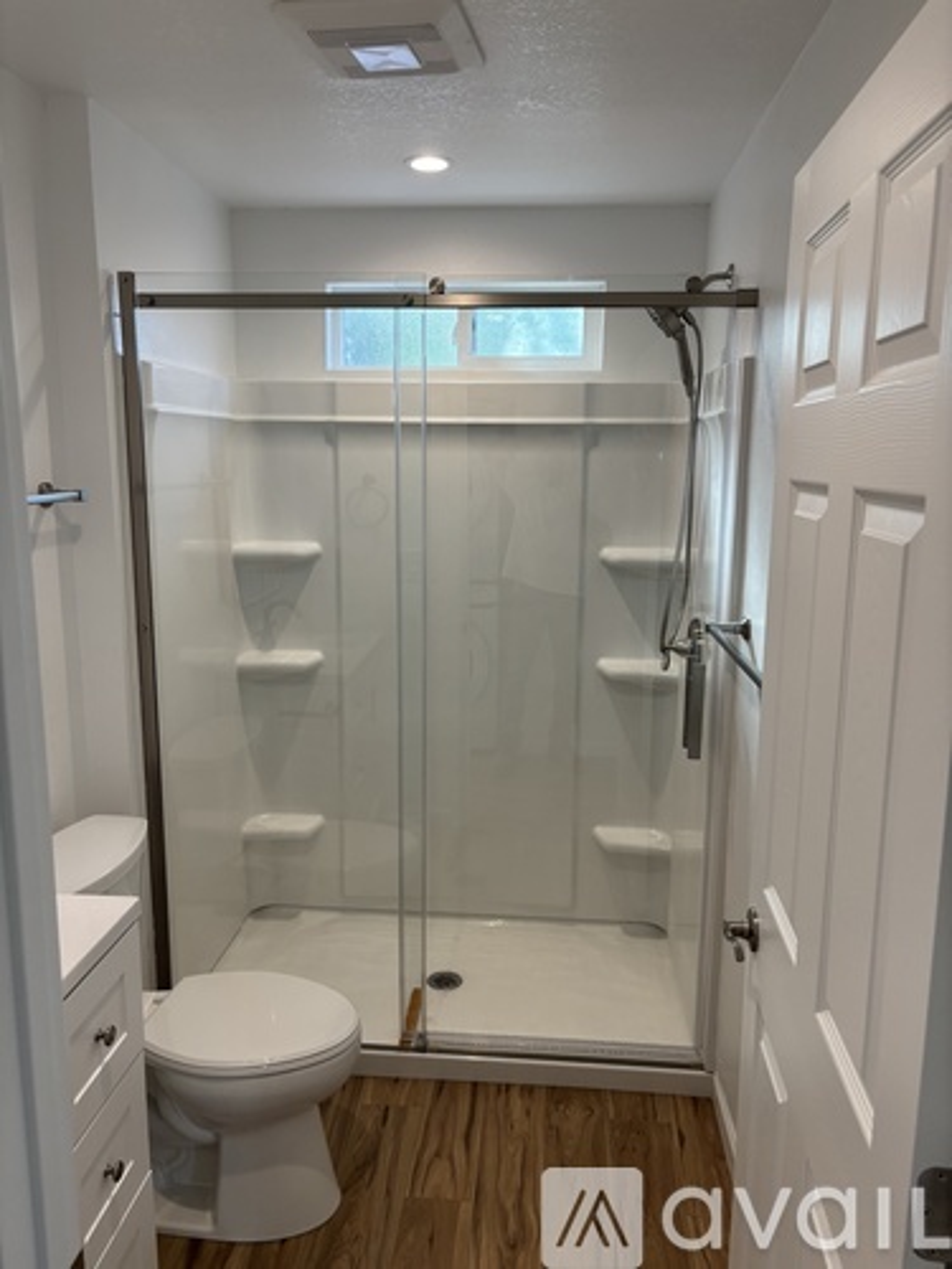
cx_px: 476
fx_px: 953
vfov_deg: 67.3
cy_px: 634
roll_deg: -1.0
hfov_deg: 53.1
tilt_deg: -10.7
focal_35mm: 26
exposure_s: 1/120
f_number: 1.6
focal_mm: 5.96
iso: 100
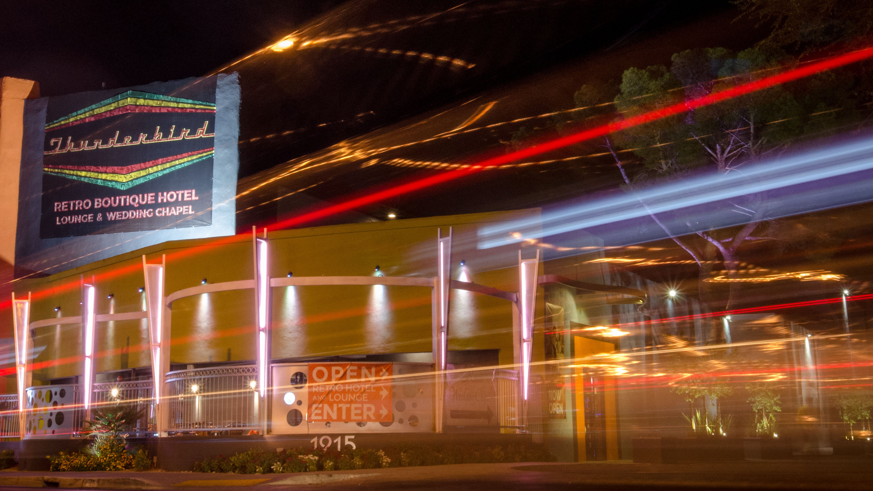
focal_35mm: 55
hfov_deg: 37.8
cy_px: 151
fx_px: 1273
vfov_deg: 21.7
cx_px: 417
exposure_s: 4
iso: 800
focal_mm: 24
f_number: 20
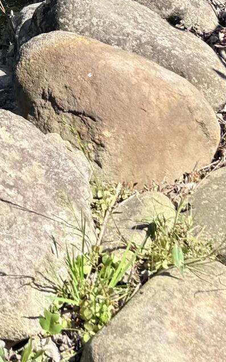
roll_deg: -1.0
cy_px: -245
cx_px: -166
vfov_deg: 15.5
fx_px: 1184
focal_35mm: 120
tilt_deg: -20.6
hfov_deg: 10.3
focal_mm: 6.76
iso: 80
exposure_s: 1/1770
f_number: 1.78
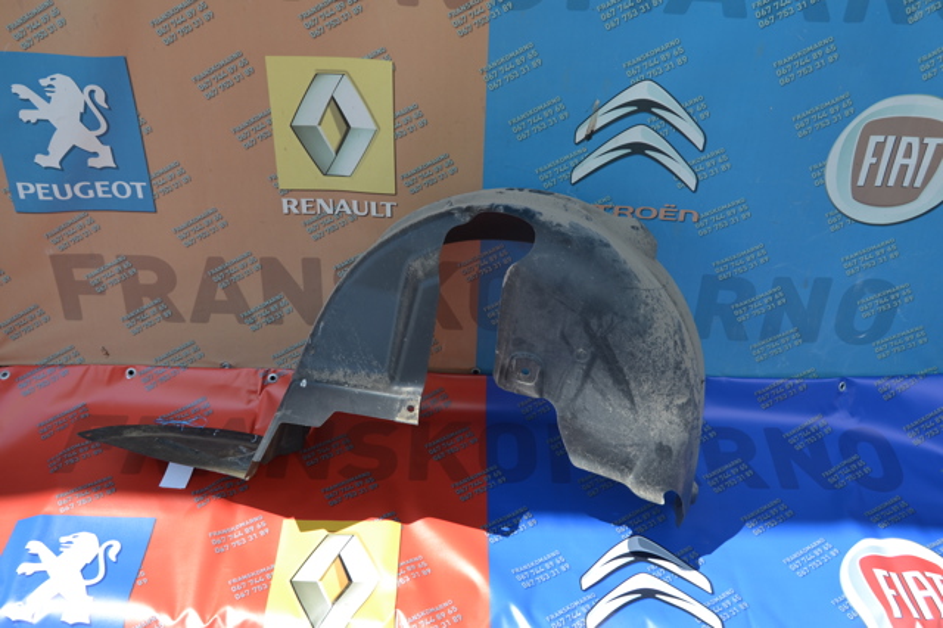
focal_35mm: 33
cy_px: 314
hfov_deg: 57.2
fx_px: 864
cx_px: 472
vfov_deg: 39.9
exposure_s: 1/200
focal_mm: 22
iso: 100
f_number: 7.1
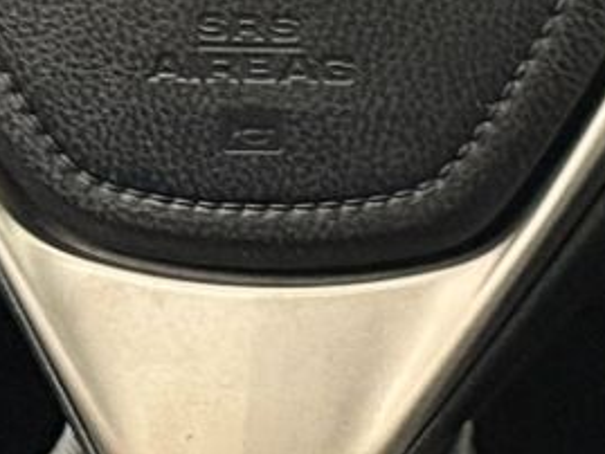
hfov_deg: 5.6
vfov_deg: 4.3
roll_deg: +1.0
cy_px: -155
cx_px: 1322
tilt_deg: -21.3
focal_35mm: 343
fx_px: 5997
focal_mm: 6.76
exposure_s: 1/30
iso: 500
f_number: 1.78
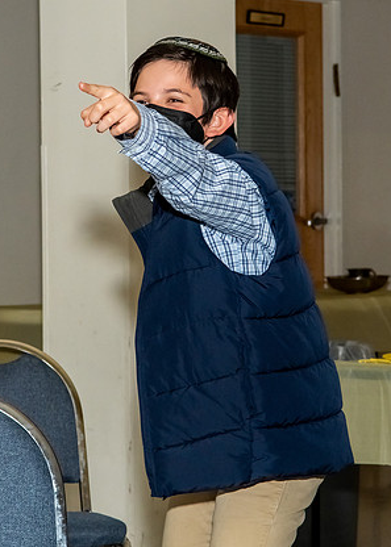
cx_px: 200
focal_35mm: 159
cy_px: 247
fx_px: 2473
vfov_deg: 12.6
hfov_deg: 9.0
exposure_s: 1/250
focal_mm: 55
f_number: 7.1
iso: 500
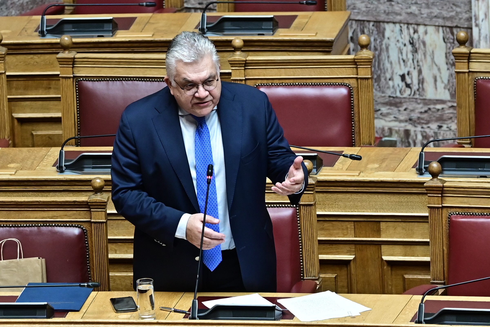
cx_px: 245
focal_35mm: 217
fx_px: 2953
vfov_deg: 6.3
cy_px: 164
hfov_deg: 9.5
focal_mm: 145
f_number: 3.2
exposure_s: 1/400
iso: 1600
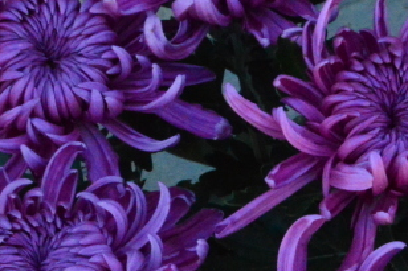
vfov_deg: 5.7
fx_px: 2707
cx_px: 244
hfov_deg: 8.6
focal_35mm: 239
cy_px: 202
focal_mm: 48
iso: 6400
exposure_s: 1/250
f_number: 29
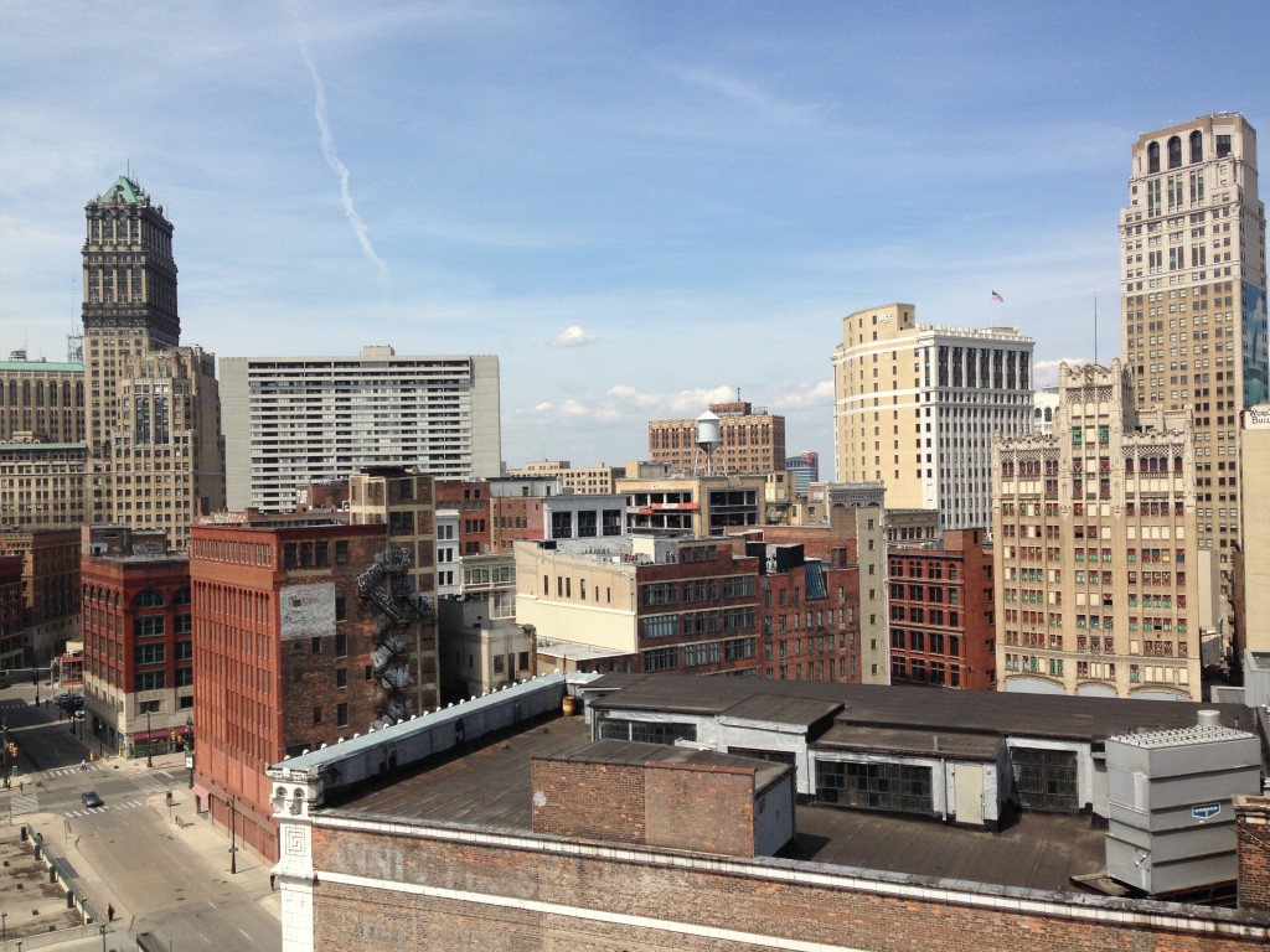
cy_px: 476
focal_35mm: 33
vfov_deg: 42.9
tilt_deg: -1.8
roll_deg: +1.1
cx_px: 635
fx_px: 1211
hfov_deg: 55.4
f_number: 2.4
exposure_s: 1/1869
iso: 50
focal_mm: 4.12
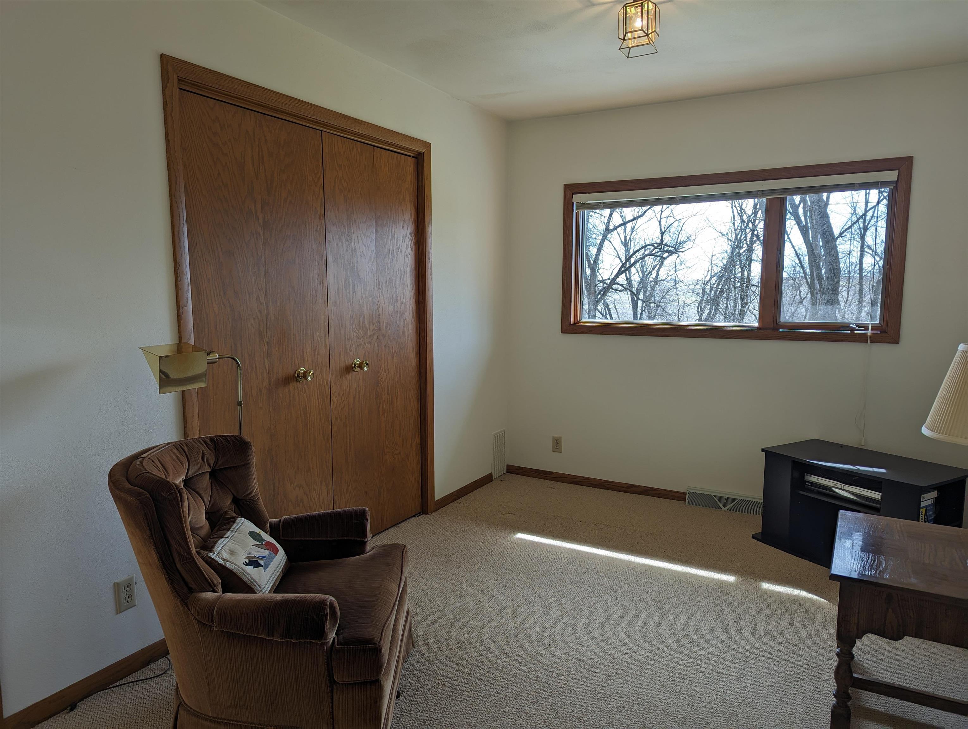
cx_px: 484
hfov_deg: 71.5
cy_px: 364
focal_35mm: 24
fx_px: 672
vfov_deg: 56.9
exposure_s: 1/296
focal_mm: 6.81
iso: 55
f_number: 1.85
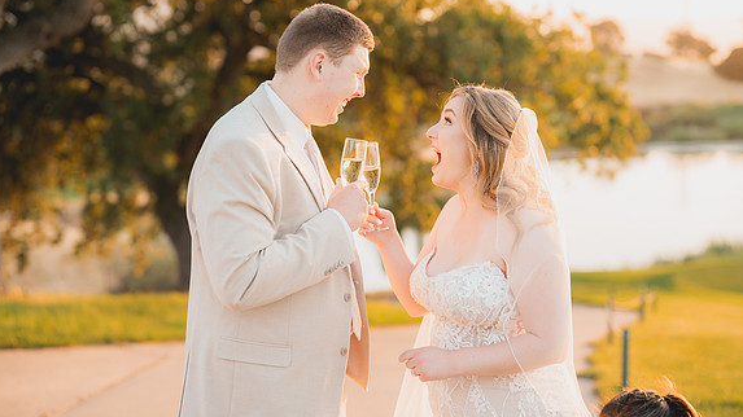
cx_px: 370
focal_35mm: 53
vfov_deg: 22.6
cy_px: 192
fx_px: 1044
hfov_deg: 39.2
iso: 125
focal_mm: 50
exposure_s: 1/250
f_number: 1.8
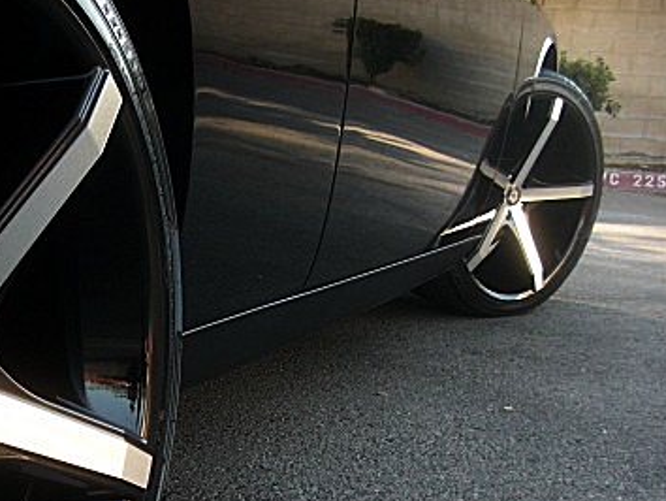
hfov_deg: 28.7
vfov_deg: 22.1
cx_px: 79
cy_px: 439
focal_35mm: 65
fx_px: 1251
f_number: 2.8
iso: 100
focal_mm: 6.3
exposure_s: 1/125
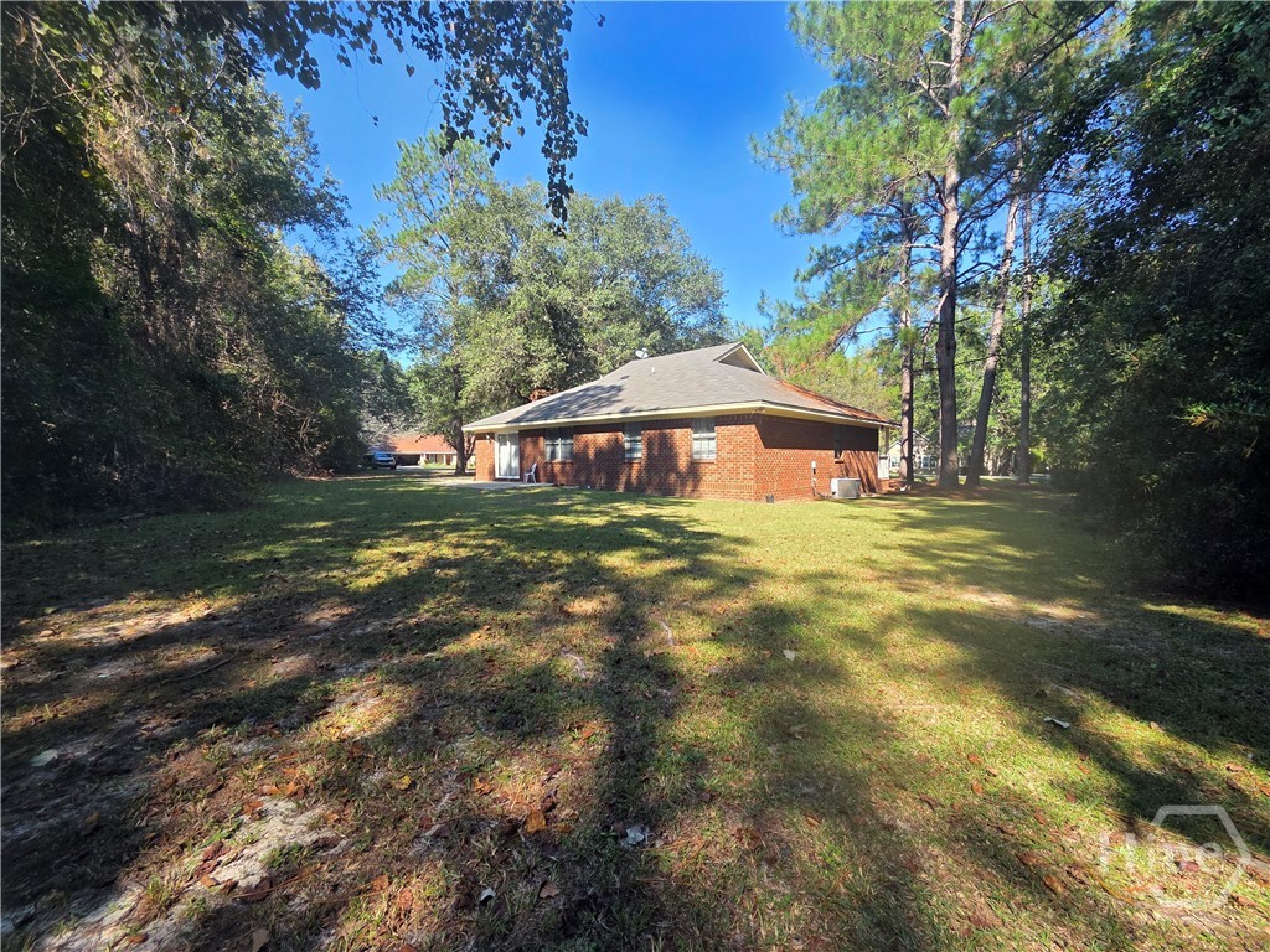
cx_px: 635
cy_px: 476
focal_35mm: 13
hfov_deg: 106.2
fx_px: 477
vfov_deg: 89.9
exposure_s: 1/488
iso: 50
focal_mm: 2.2
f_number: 2.2
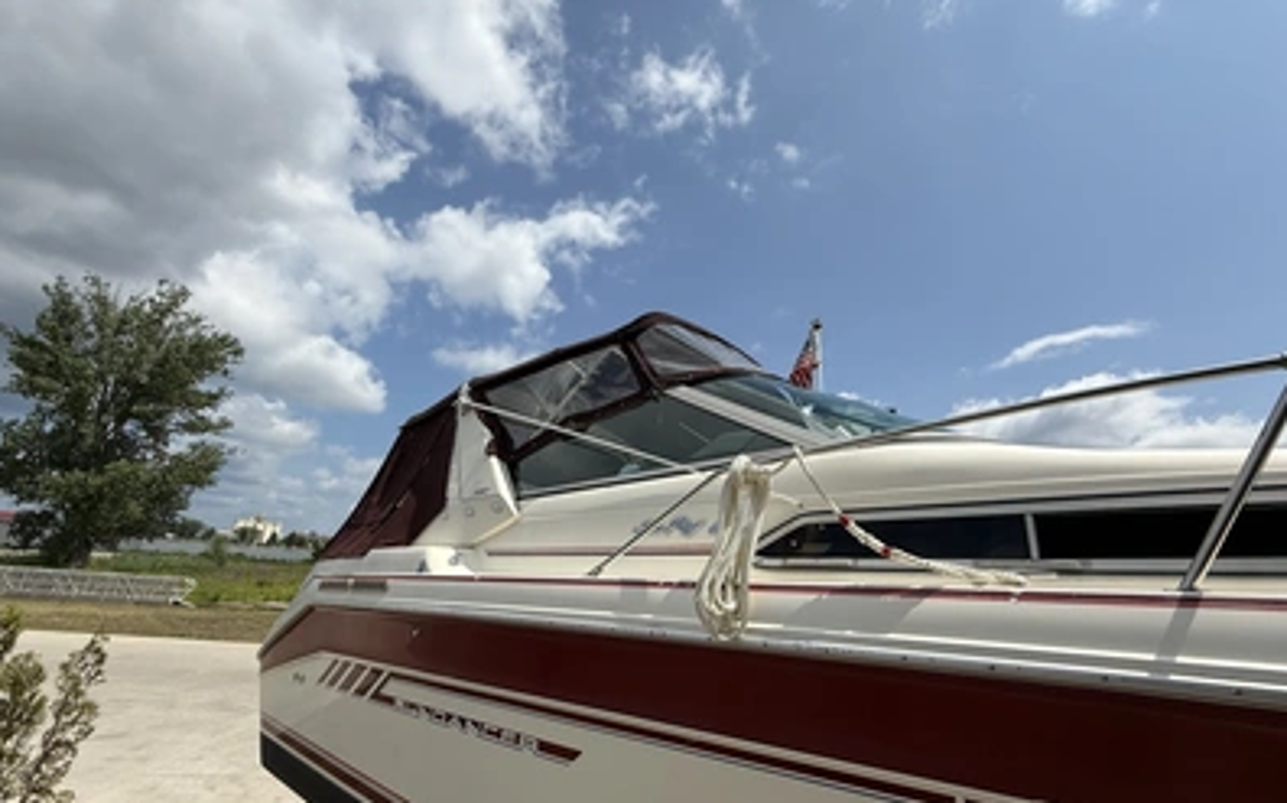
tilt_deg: +15.0
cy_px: 439
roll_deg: -6.0
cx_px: 640
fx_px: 526
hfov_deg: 101.5
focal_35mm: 15
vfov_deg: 74.5
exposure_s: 1/3891
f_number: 2.2
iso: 50
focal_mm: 2.22
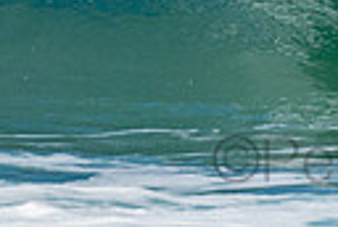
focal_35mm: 2712
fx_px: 25522
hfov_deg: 0.8
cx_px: 417
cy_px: -278
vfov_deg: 0.5
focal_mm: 400
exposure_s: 1/2000
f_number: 5.6
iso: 360
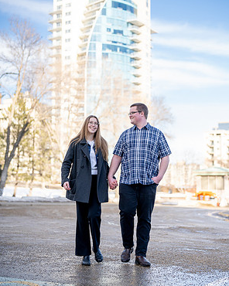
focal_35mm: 57
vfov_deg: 33.0
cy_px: 145
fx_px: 483
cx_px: 114
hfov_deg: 26.7
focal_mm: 50
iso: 400
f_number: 1.8
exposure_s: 1/6400
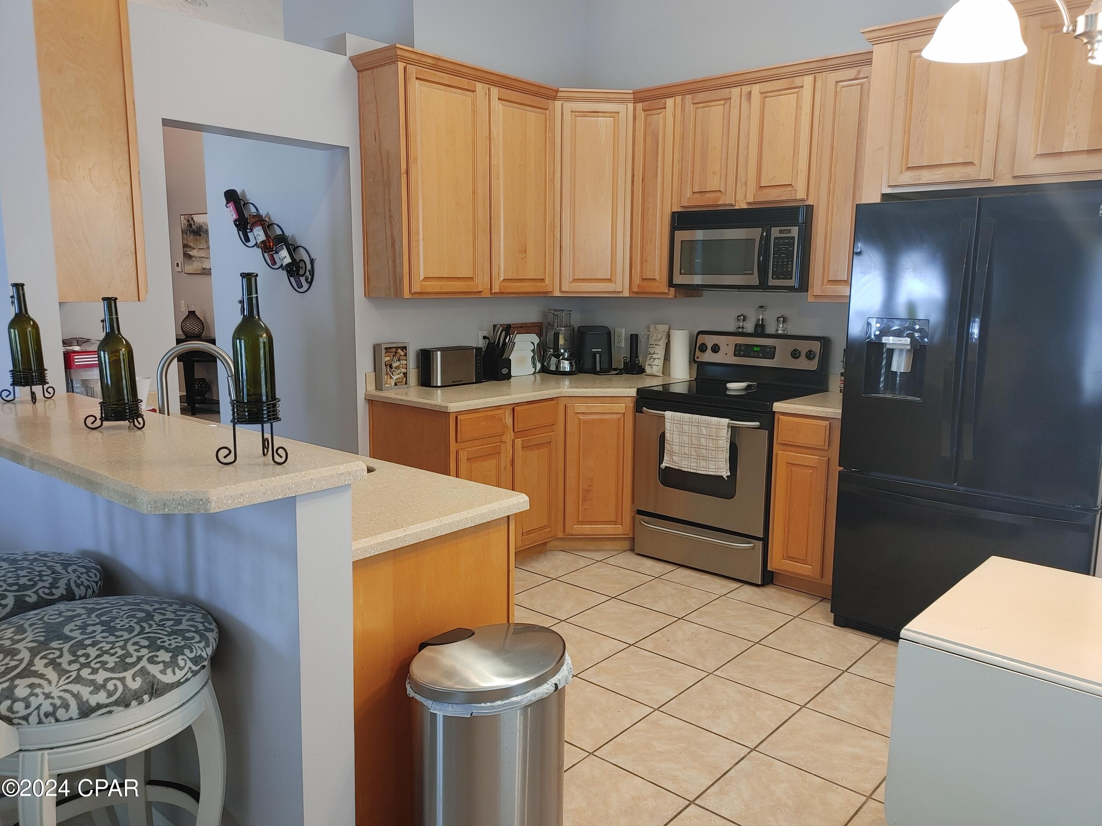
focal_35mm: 26
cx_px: 551
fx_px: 828
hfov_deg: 67.3
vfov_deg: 53.1
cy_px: 413
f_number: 1.8
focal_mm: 5.58
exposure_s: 1/40
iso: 200
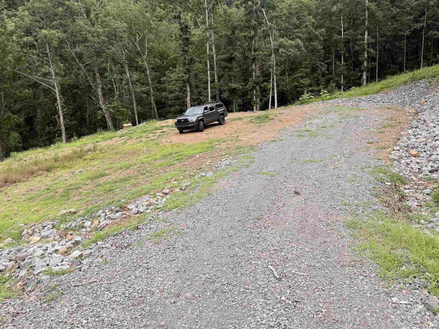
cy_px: 134
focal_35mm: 29
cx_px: 229
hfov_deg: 61.6
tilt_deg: -8.7
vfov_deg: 48.0
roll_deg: +0.3
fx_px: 368
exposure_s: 1/660
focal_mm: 6.76
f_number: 1.78
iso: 100
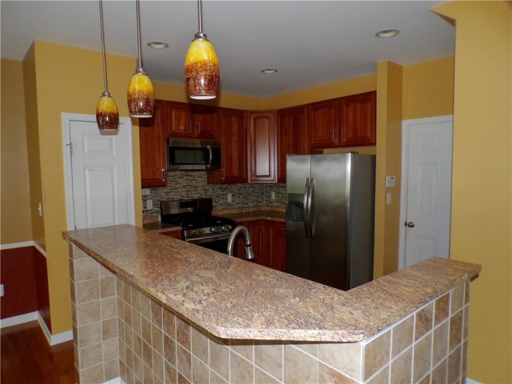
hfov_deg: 71.6
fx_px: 355
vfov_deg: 56.8
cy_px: 192
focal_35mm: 24
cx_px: 256
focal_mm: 4.3
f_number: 3
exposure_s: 1/34
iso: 250
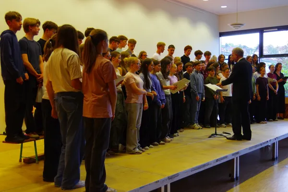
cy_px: 96
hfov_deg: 46.4
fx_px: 336
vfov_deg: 31.8
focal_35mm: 42
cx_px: 144
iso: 800
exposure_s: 1/100
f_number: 4.5
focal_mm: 28
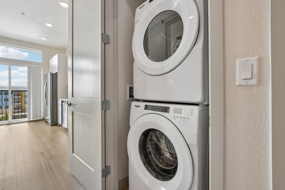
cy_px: 95
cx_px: 142
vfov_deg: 77.3
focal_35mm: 15
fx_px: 119
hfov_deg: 100.4
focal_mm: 10
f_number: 8
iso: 100
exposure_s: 1/15
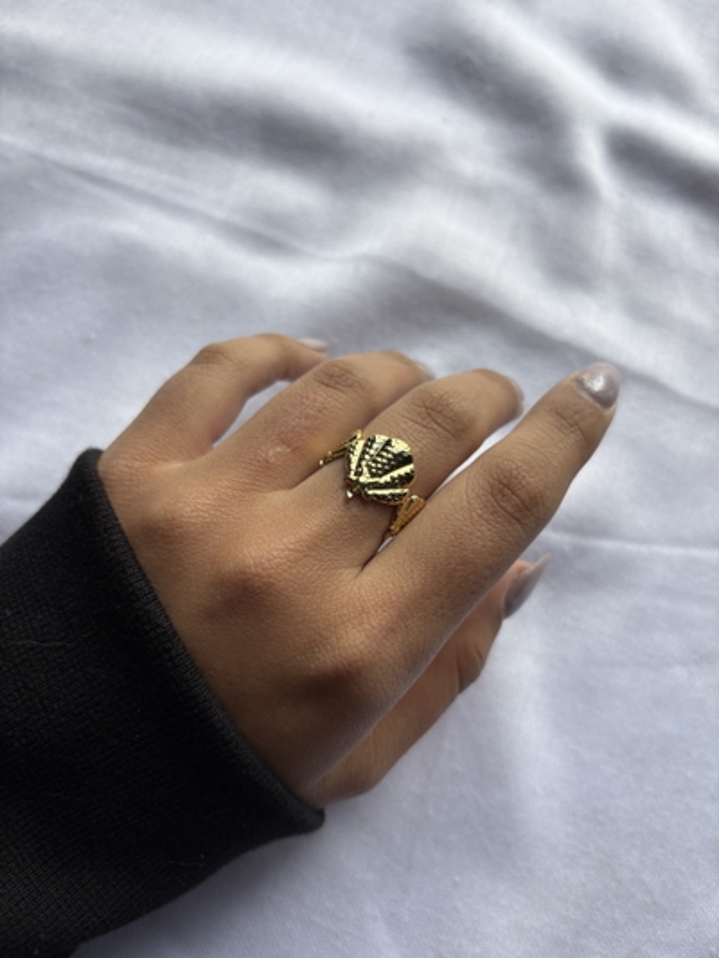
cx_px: 360
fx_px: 720
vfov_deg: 67.3
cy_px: 479
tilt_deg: -72.5
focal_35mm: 26
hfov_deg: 53.1
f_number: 1.6
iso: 40
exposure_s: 1/303
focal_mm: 5.96
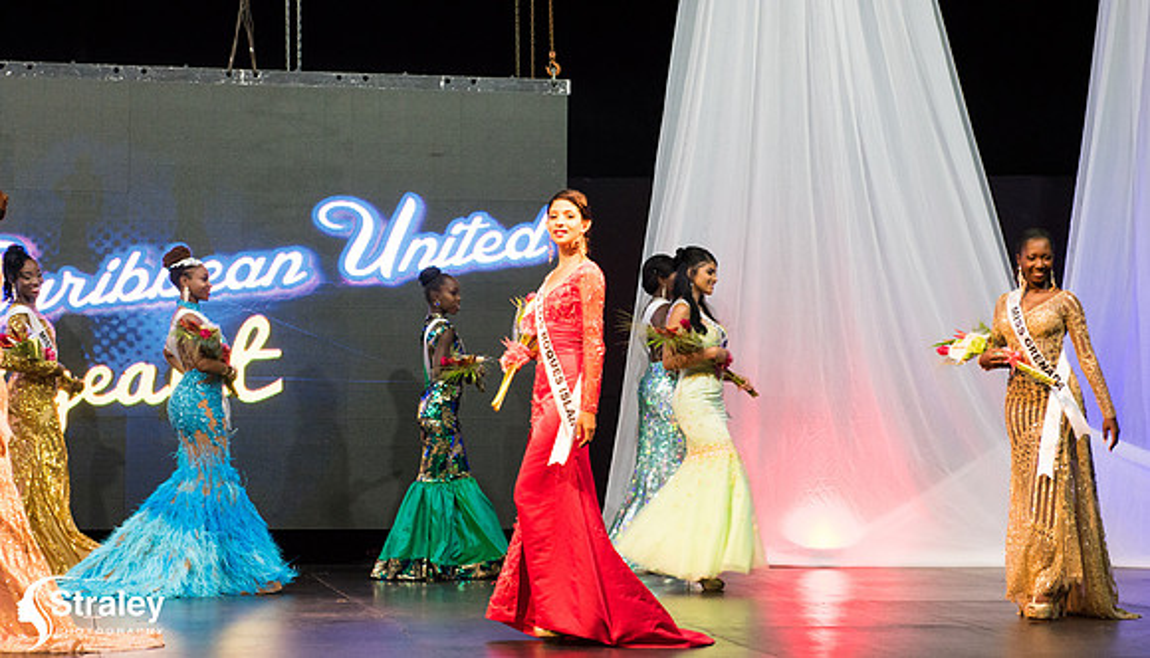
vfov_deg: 14.4
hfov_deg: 24.8
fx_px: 2609
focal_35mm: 85
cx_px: 479
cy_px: 304
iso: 4000
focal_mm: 62
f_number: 5
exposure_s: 1/160
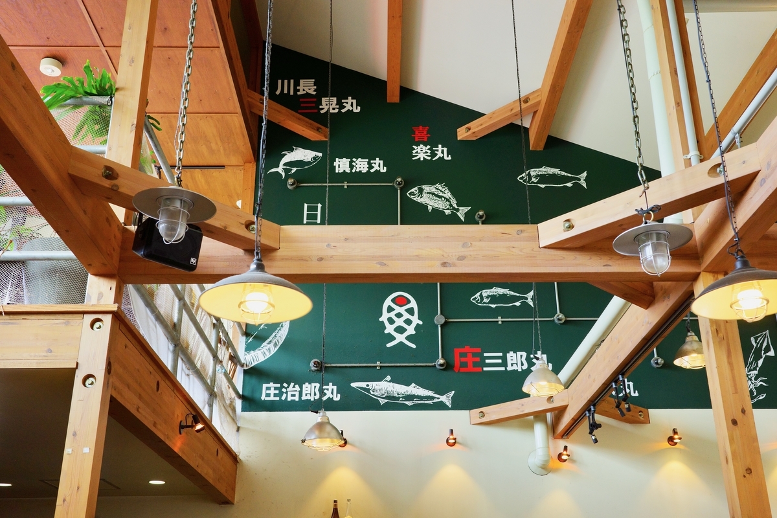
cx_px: 388
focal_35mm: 40
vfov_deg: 33.4
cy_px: 259
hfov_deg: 48.5
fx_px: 863
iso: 400
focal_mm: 26
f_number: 5
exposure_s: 1/40
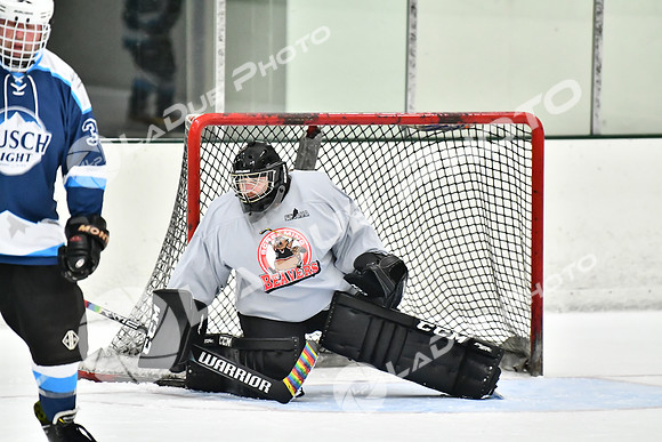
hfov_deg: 6.9
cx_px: 331
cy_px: 221
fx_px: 5518
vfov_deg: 4.6
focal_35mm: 300
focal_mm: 200
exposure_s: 1/1250
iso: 6400
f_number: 2.8
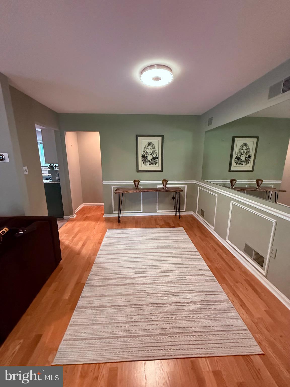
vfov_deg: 102.1
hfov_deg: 85.7
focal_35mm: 14
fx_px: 156
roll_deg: -0.4
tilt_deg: -11.0
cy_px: 194
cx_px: 145
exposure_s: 1/60
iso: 640
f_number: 2.2
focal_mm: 2.22
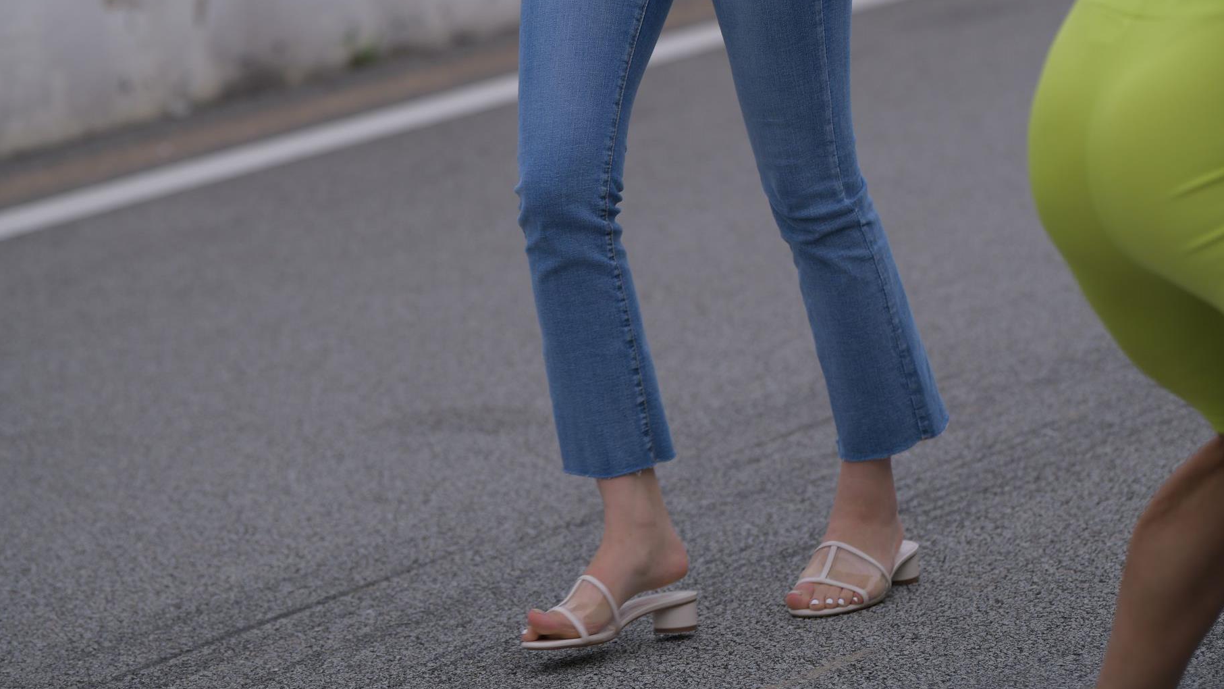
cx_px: 612
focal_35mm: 244
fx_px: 7920
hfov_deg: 8.8
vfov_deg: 5.0
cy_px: -135
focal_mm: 155
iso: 180
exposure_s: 1/800
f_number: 3.5
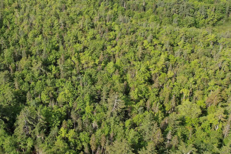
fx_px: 295
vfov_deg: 28.5
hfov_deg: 40.4
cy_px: 27
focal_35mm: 46
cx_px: 36
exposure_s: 1/1250
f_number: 2.8
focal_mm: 8.38
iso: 100
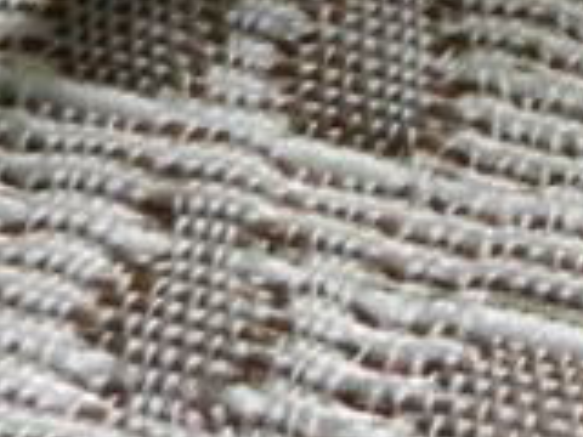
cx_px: 995
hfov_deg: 12.9
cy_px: -304
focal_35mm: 141
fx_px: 2375
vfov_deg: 10.0
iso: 400
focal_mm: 4.5
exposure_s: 1/25
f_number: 3.5
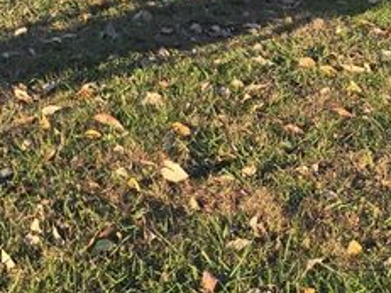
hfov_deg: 17.5
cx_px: -183
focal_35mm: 102
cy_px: -290
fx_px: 1152
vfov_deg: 12.7
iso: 25
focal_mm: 5.4
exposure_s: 1/521
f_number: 1.8
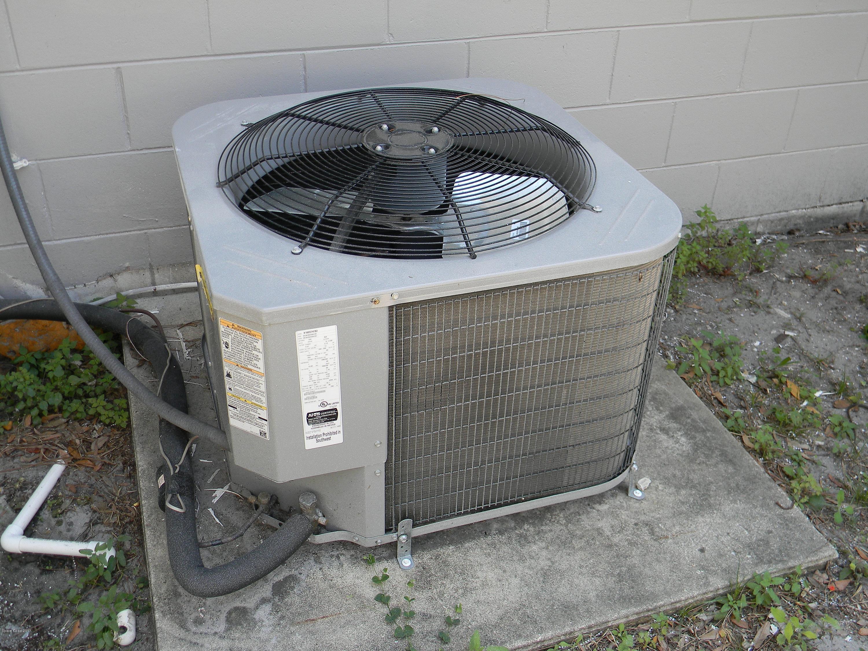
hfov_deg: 51.4
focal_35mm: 36
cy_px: 326
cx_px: 434
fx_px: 903
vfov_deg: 39.7
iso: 80
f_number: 3.7
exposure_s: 1/72.2
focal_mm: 6.4
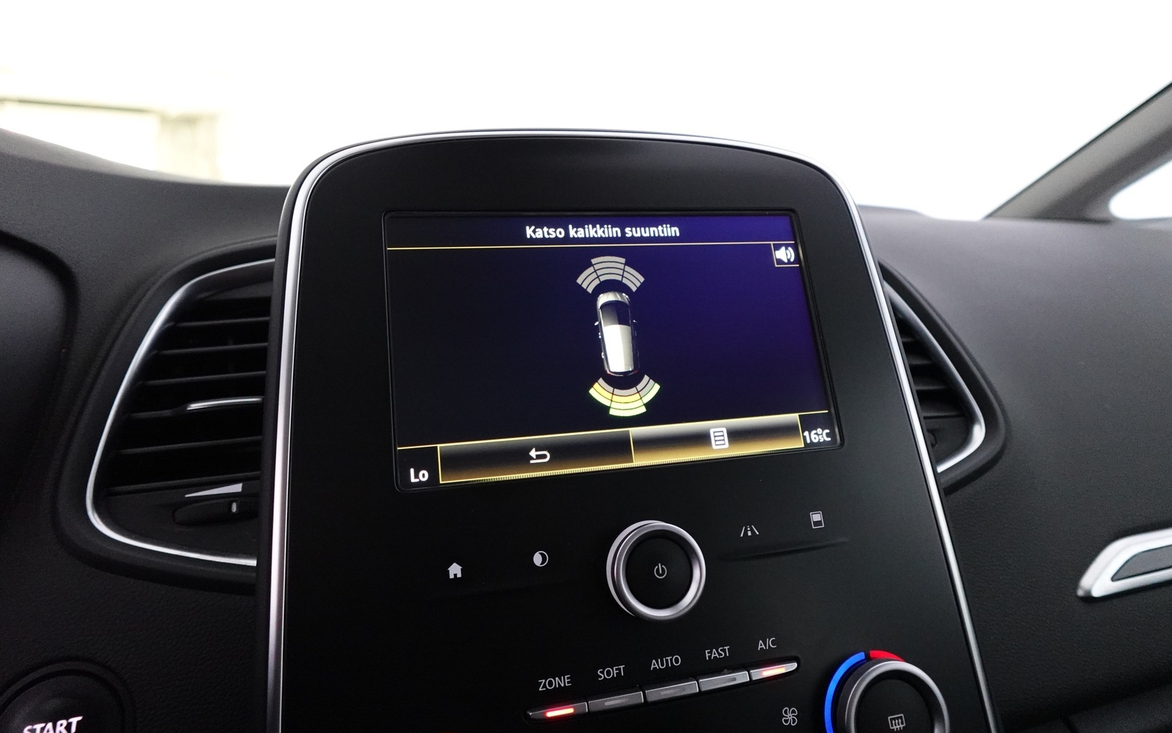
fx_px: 671
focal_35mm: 21
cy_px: 363
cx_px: 595
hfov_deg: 82.3
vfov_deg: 57.3
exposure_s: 1/80
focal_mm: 7.6
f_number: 2
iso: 2000
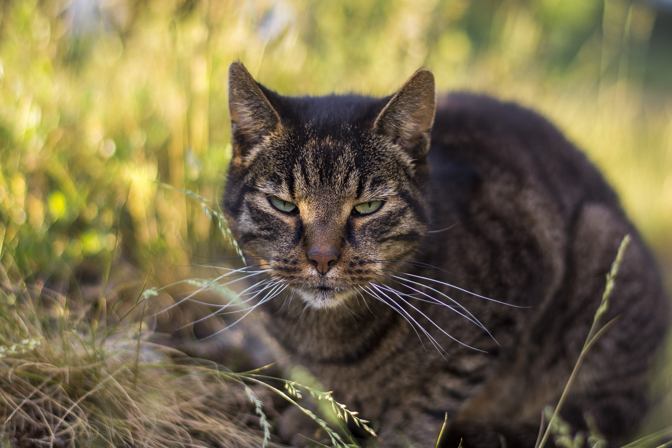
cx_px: 336
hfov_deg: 27.0
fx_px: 1400
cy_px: 224
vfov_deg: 18.2
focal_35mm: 75
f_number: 1.8
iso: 250
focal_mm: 50
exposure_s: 1/1000
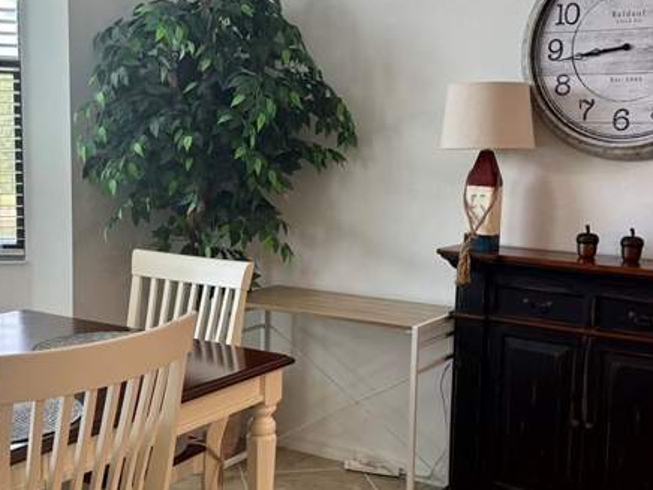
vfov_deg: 32.9
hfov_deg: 42.9
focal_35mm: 44
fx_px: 830
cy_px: 248
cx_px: 313
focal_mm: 6.76
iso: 200
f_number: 1.78
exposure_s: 1/196
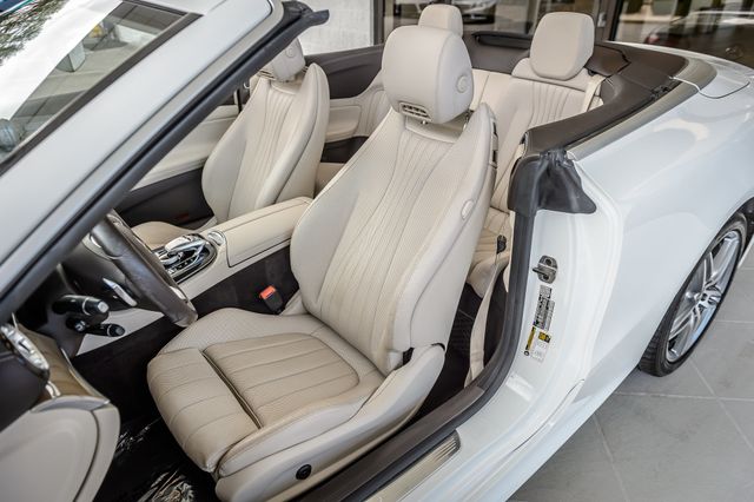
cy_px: 251
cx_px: 377
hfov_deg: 73.8
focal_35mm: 24
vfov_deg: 53.1
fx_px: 502
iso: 400
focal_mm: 24
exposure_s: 1/500
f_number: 4
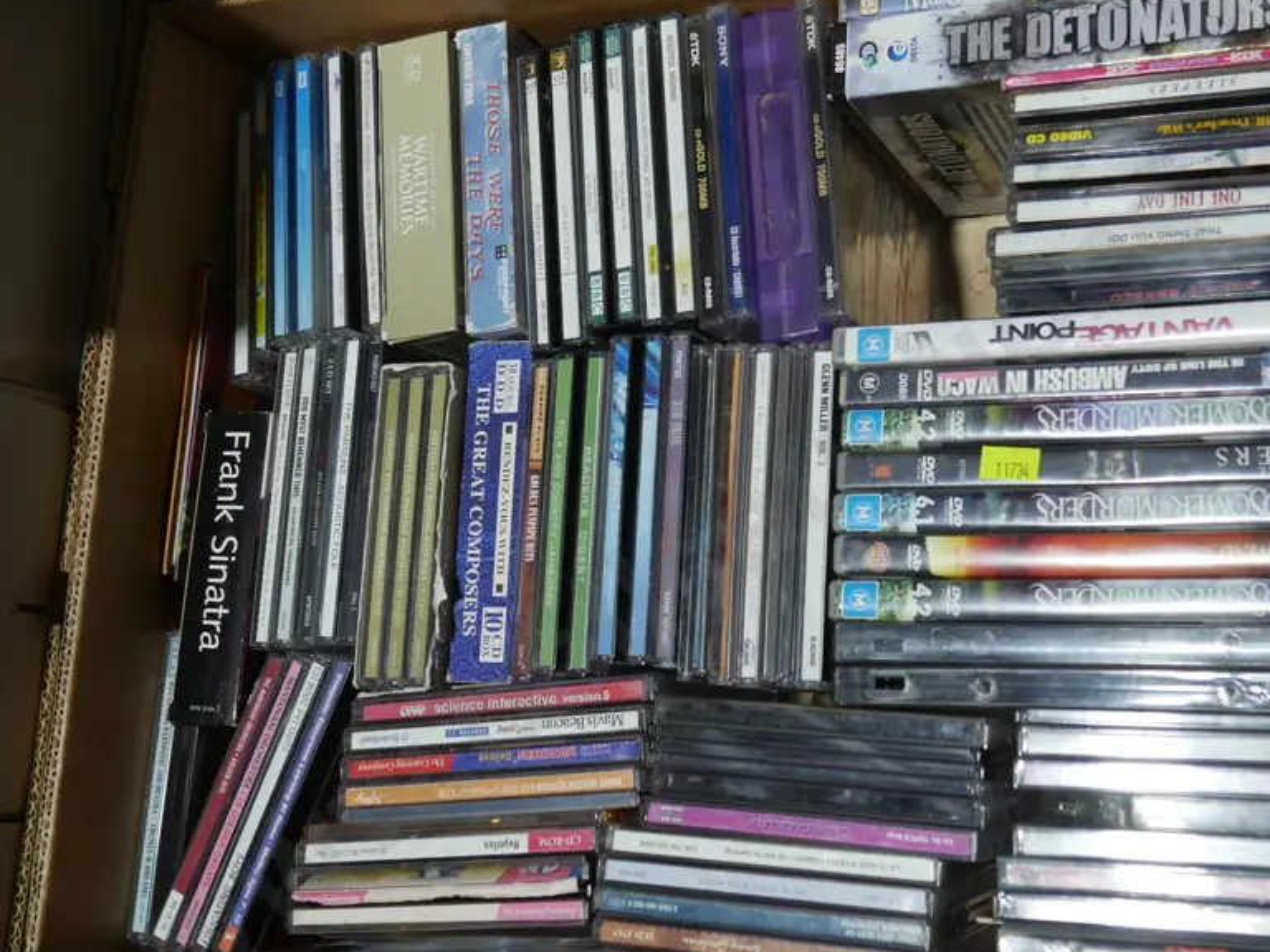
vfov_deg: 36.0
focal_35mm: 40
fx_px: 1468
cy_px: 469
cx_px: 833
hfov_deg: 46.2
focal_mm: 15
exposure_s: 1/125
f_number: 4
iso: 200
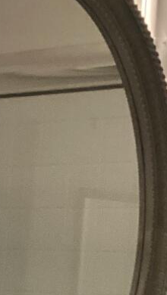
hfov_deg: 7.0
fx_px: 1359
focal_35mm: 173
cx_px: -37
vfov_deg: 11.8
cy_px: 474
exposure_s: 1/40
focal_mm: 3.3
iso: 400
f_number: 2.4
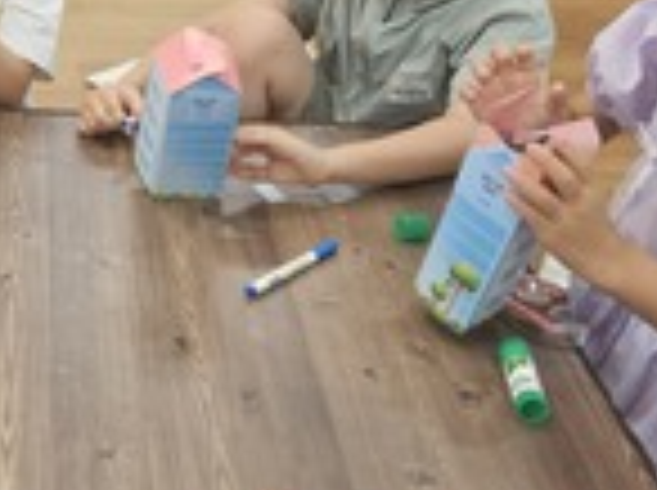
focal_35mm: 79
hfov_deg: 22.6
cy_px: 182
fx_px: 1497
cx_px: -148
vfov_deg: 18.6
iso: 320
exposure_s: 1/120
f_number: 1.8
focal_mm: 5.4
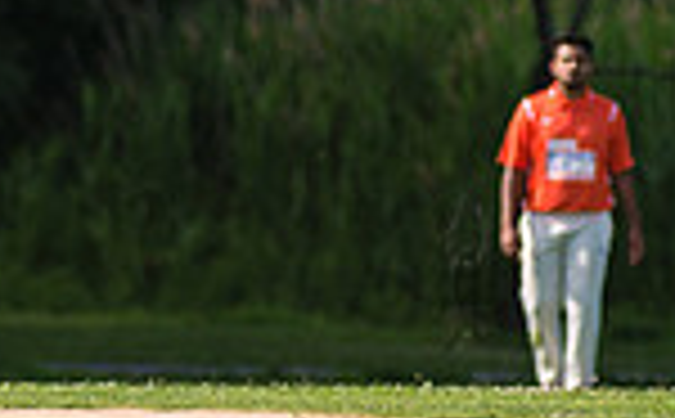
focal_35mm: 923
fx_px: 16941
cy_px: 116
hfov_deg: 2.3
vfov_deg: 1.4
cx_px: -179
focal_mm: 200
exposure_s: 1/2500
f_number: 2.8
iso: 200
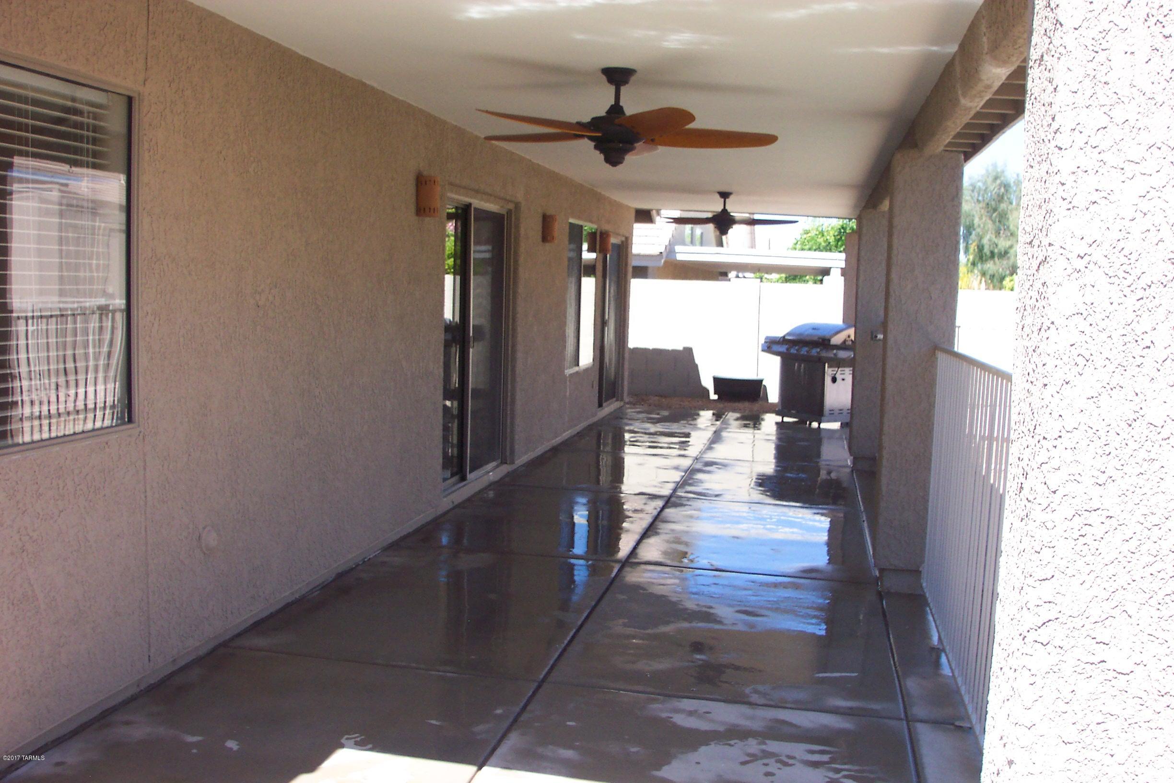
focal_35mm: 35
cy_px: 392
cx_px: 587
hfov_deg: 54.4
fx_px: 1141
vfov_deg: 37.9
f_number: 2.8
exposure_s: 1/500
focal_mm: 7.5
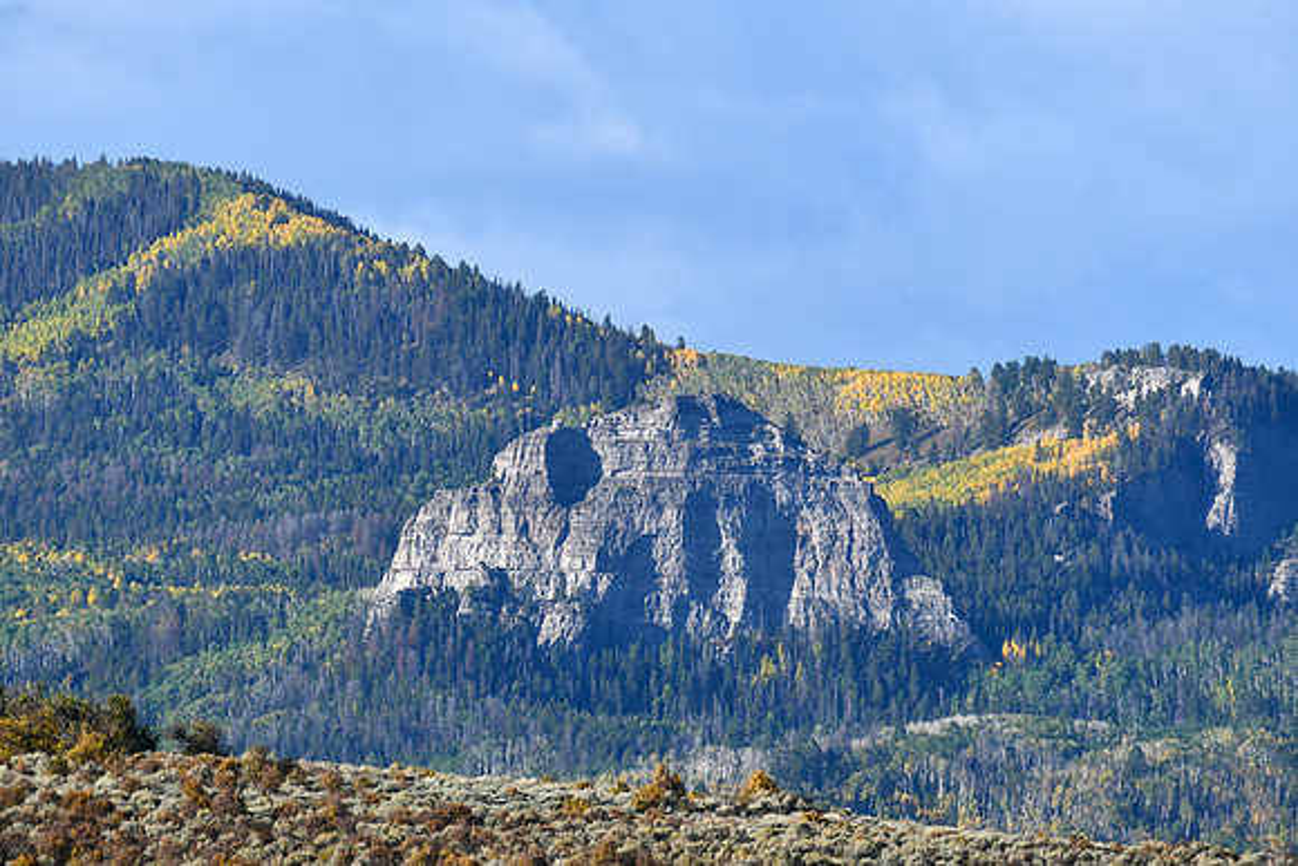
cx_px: 649
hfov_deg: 4.6
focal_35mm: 450
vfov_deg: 3.1
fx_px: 16228
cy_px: 433
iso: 180
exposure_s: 1/500
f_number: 8
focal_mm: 300
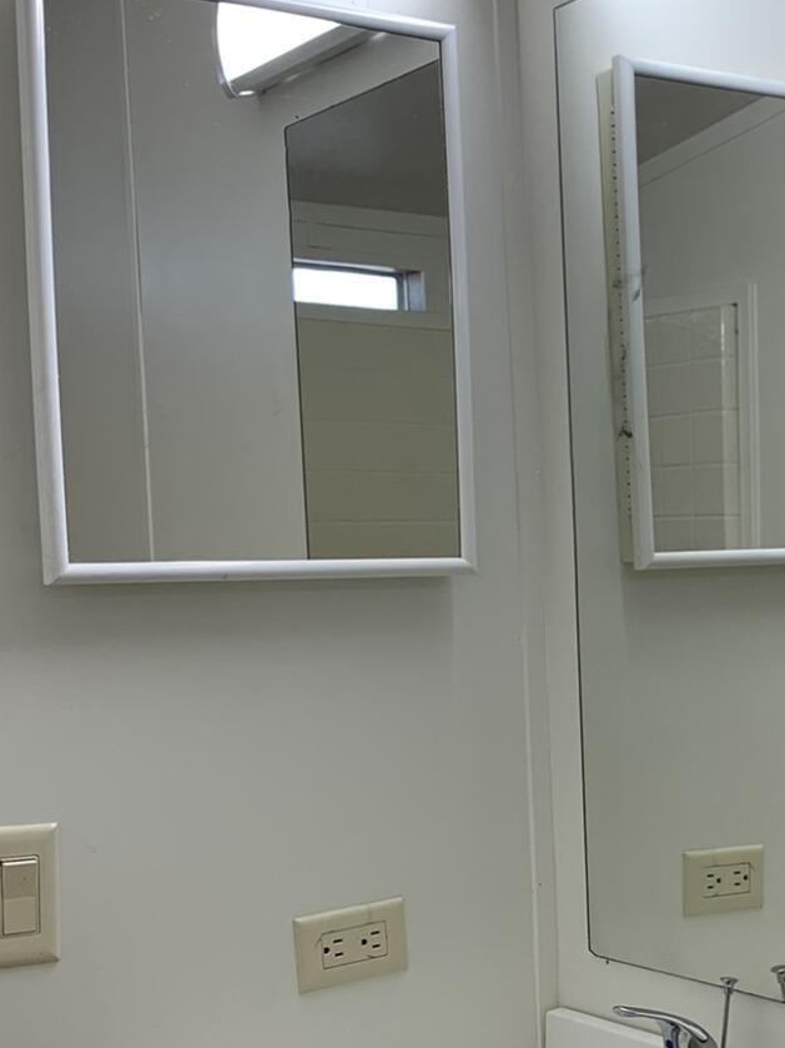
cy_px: 693
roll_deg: +1.6
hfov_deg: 23.1
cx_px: 698
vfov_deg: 31.0
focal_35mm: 62
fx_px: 1875
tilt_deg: -2.8
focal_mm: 4.25
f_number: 1.8
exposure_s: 1/120
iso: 50
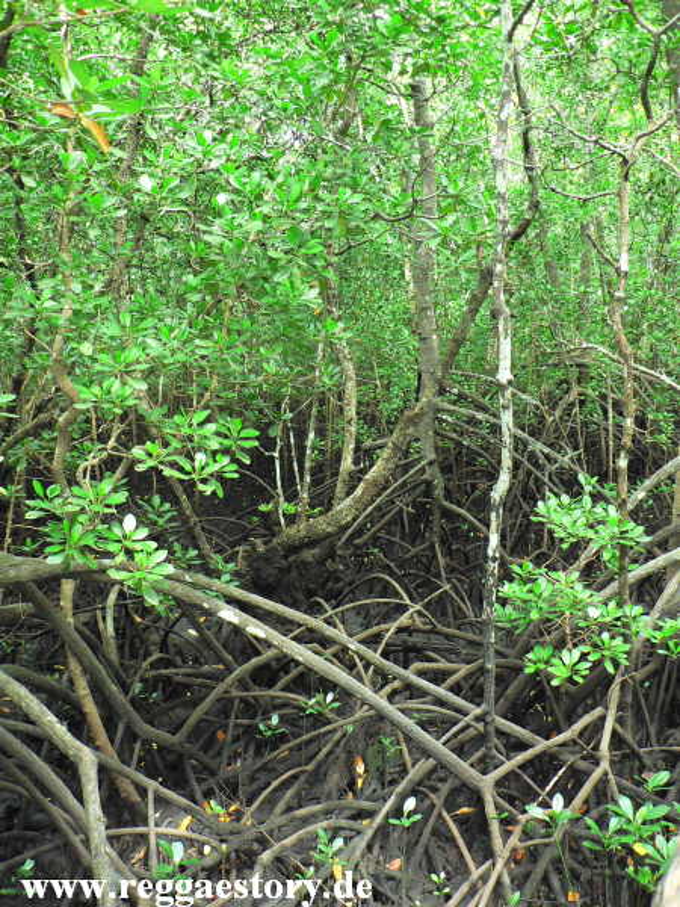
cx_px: 340
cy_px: 454
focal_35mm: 35
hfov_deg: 40.7
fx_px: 917
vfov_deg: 52.6
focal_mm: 6
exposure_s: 1/60
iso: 400
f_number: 2.8
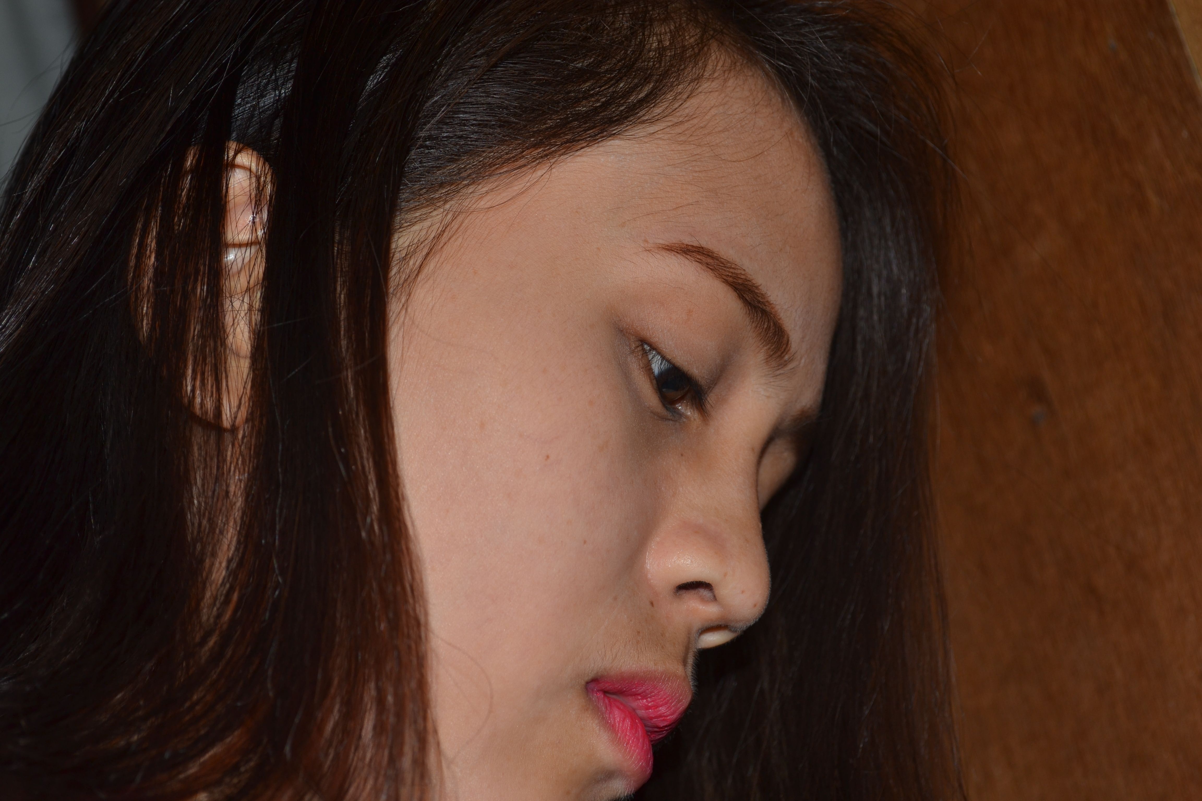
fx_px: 2404
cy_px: 400
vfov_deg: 18.9
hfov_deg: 28.1
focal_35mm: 72
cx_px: 601
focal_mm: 48
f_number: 8
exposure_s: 1/60
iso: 100
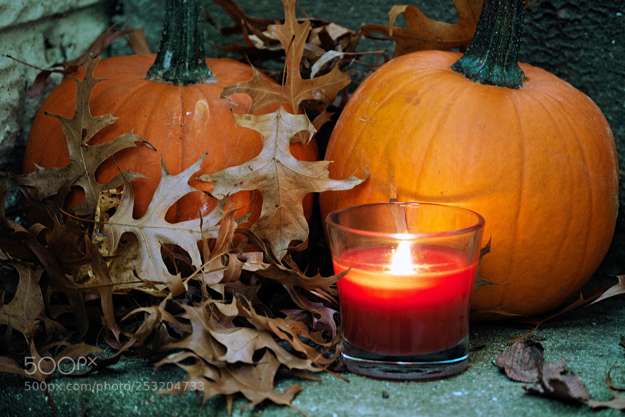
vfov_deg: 9.1
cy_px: 208
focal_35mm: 150
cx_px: 312
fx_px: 2603
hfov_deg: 13.7
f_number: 5
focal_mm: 100
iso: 800
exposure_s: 1/80
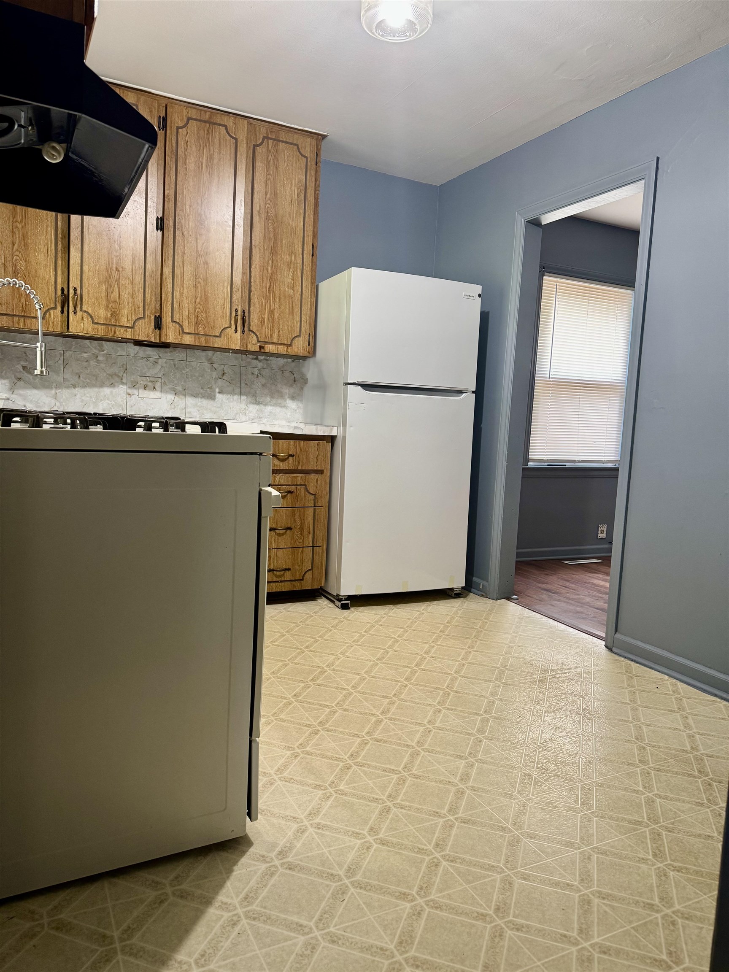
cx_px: 364
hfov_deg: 56.8
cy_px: 486
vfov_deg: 71.6
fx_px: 674
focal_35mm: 24
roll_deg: -2.6
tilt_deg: -5.2
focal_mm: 6.76
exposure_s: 1/60
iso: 250
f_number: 1.78
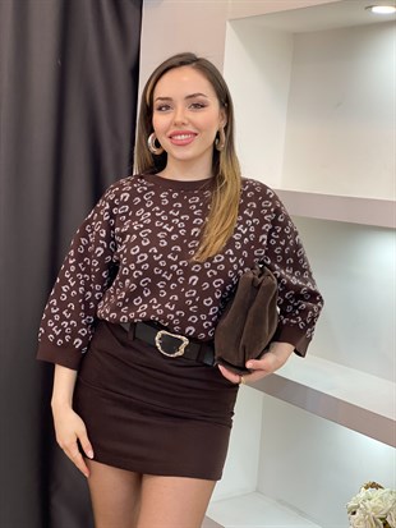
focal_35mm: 52
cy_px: 264
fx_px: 793
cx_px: 198
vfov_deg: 36.8
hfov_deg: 28.0
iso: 125
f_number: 2
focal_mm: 6
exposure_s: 1/100
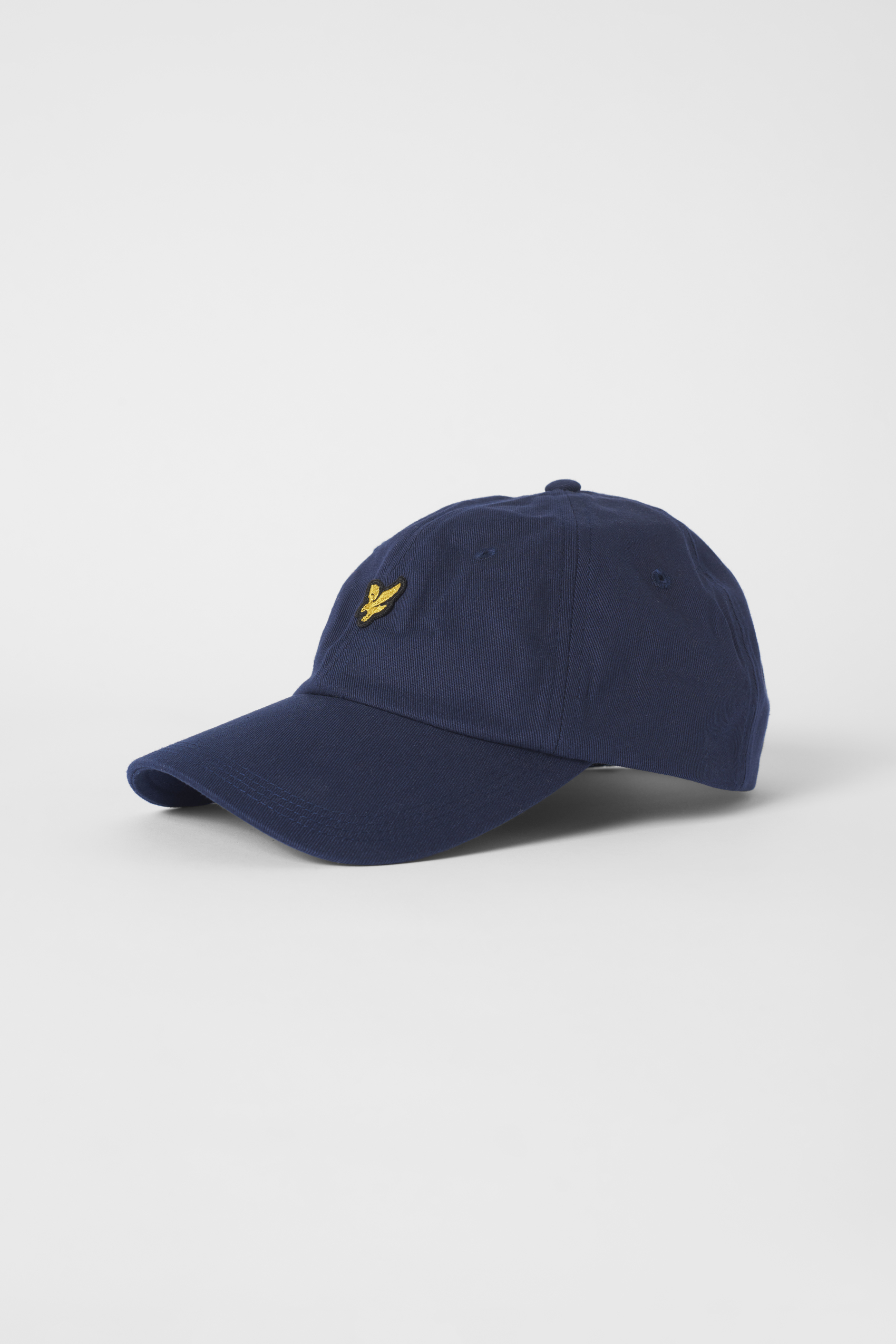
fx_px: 1867
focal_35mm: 50
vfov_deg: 39.6
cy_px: 672
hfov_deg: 27.0
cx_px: 448
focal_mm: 50
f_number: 8
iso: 200
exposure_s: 1/200
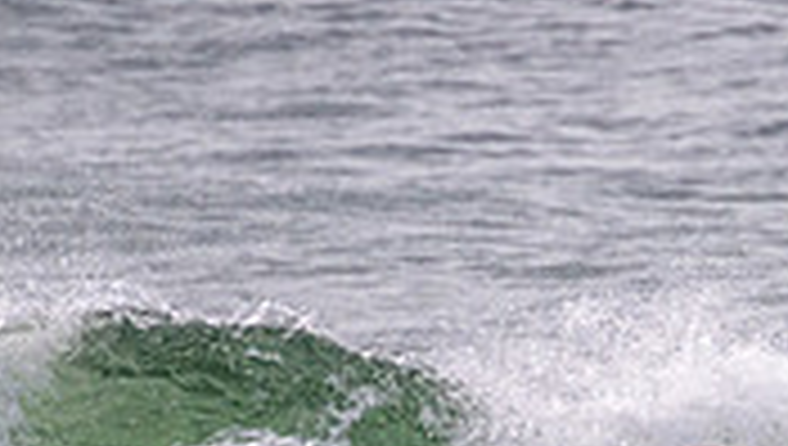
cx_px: 720
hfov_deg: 0.8
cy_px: 660
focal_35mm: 2774
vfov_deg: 0.4
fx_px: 58041
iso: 1400
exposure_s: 1/2000
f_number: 11
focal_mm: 800
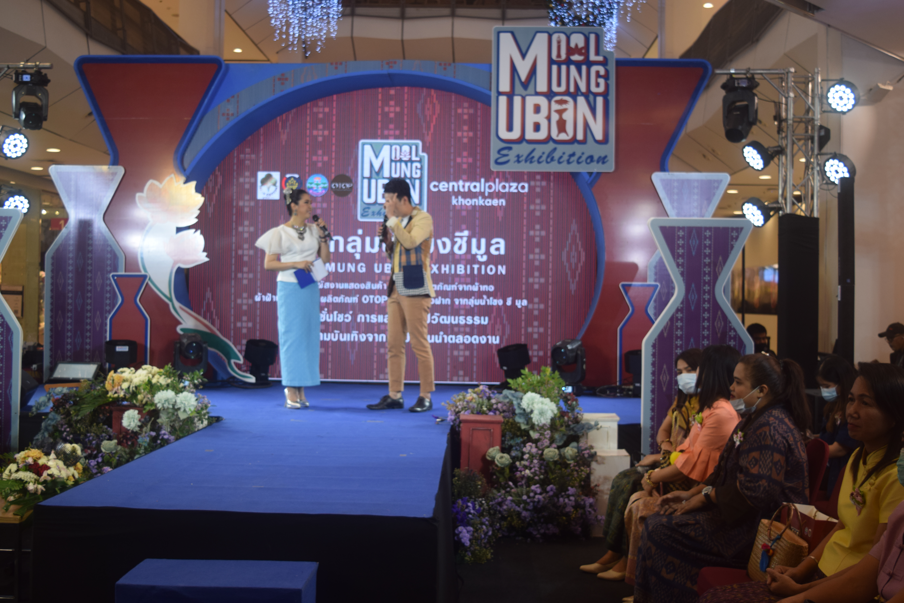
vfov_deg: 33.0
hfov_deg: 47.9
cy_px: 302
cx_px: 452
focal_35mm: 40
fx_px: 1017
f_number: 4
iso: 400
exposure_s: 1/60
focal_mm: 27
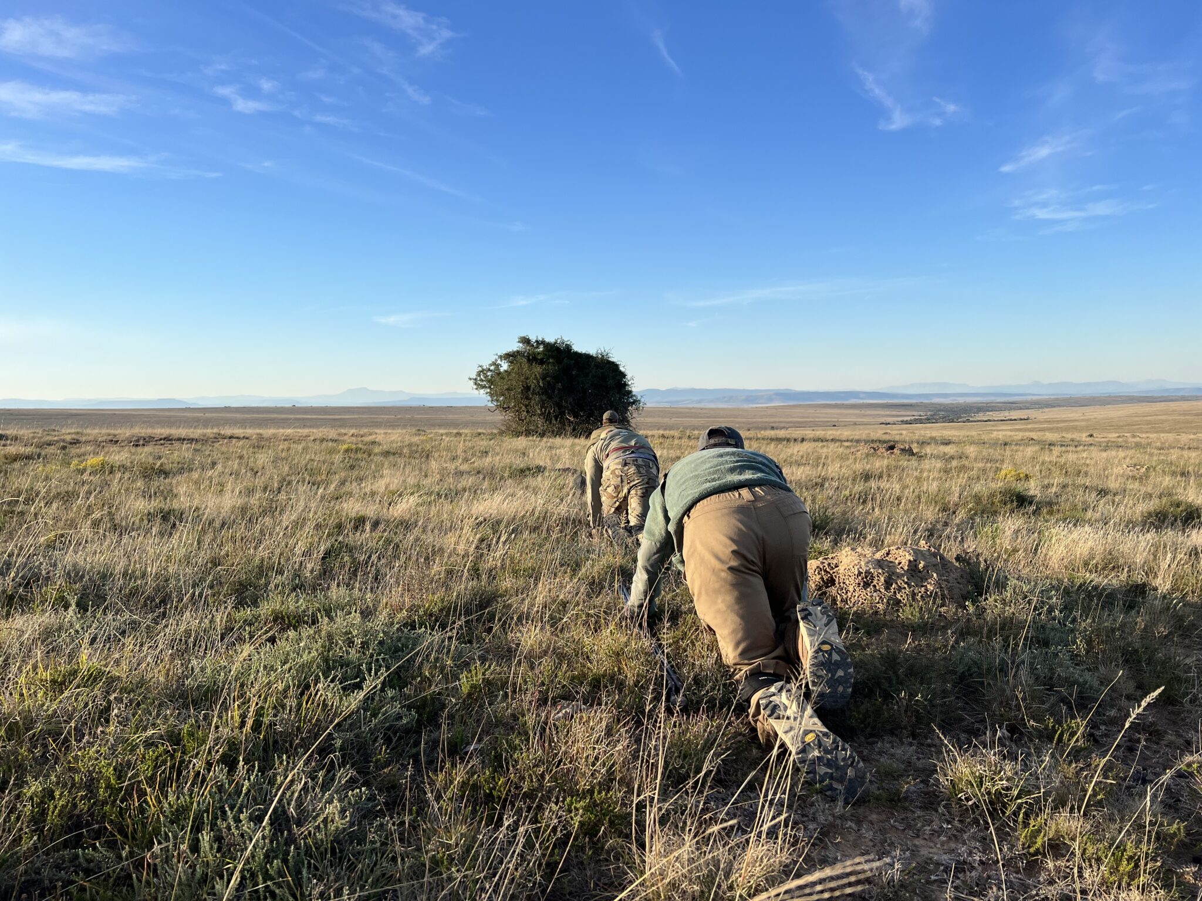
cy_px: 450
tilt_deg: -2.7
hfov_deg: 67.3
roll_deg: -0.5
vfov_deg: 53.1
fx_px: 903
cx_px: 601
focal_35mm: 26
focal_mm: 5.7
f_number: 1.5
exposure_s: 1/2165
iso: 50
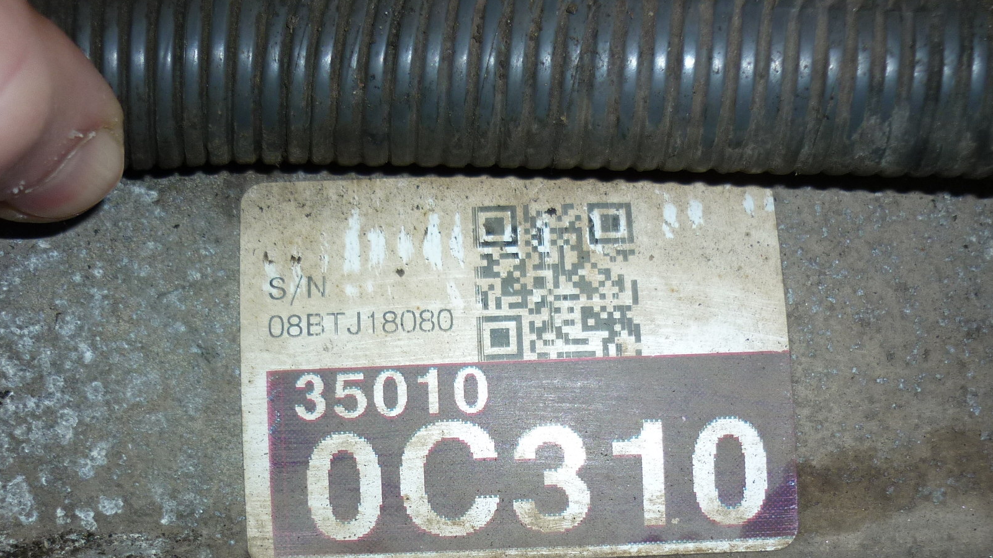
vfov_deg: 25.7
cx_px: 474
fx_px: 1211
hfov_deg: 44.6
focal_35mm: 46
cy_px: 399
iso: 100
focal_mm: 5.5
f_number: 2.8
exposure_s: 1/30
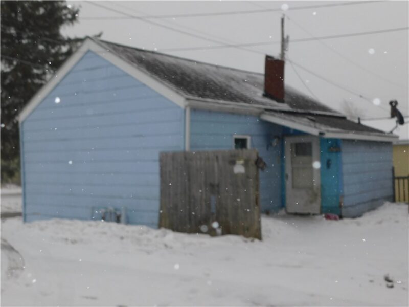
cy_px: 154
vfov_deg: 36.0
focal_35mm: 40
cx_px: 204
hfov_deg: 46.8
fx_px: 473
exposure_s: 1/1000
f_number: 3.6
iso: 125
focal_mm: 7.1
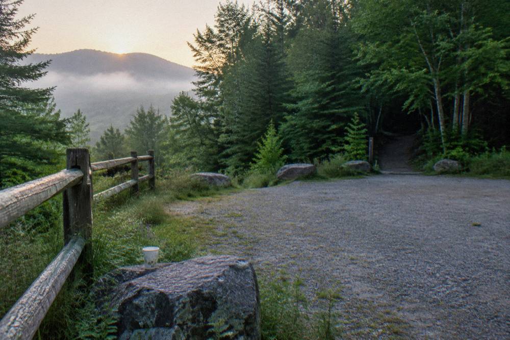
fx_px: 496
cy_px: 170
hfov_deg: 54.5
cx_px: 255
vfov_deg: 37.8
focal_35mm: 35
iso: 500
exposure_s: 1/1600
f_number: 4.5
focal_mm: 35
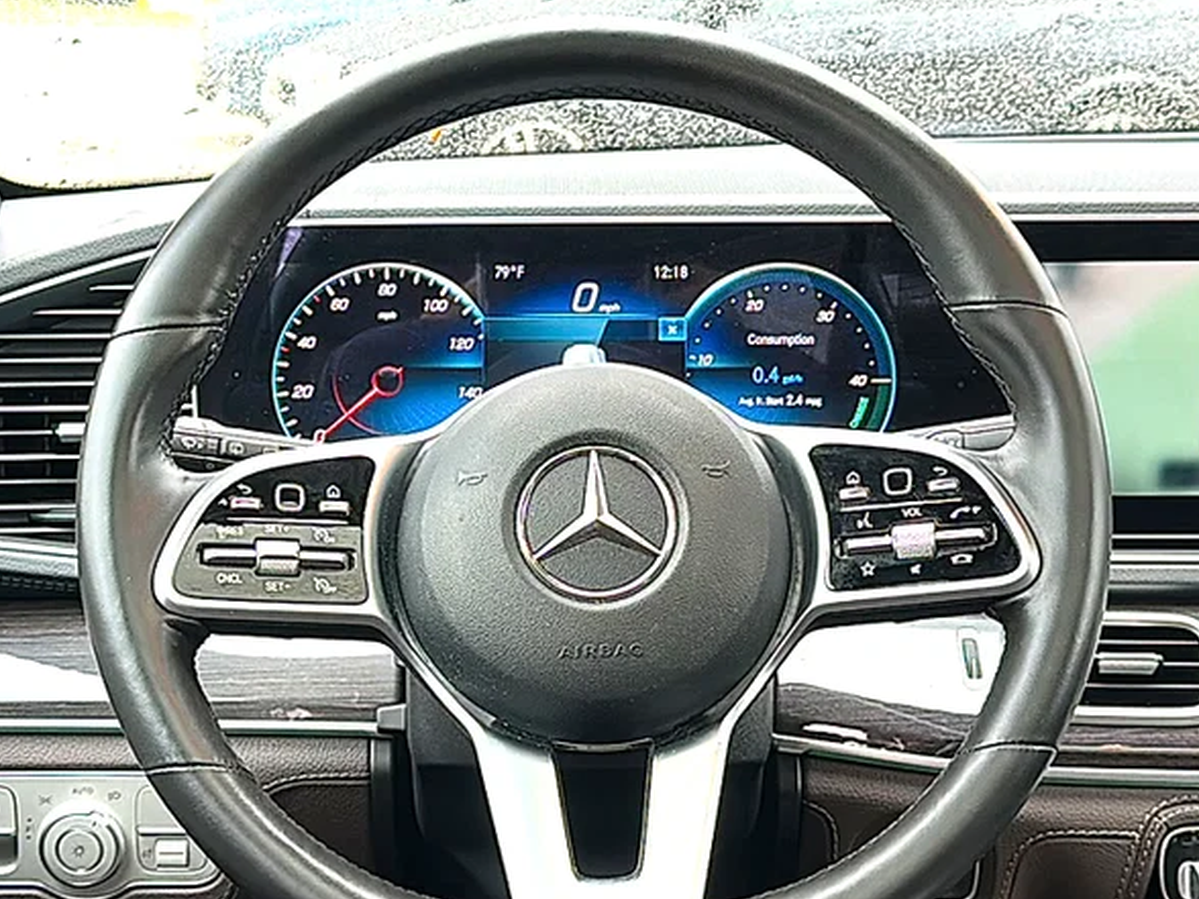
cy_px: 509
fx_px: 1940
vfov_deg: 26.1
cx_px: 583
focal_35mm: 56
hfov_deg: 34.3
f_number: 1.78
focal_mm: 6.86
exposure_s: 1/68
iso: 50
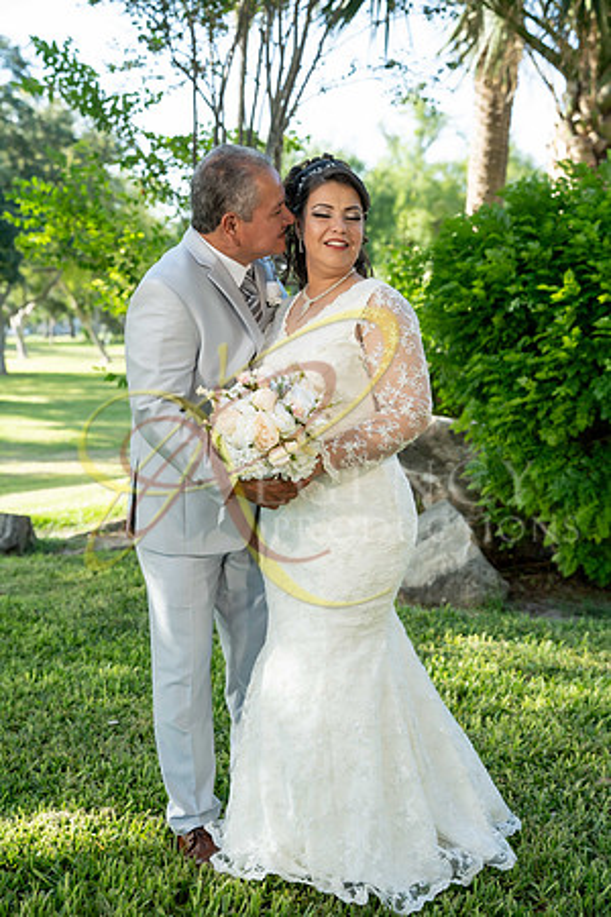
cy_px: 458
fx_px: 1247
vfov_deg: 40.3
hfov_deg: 27.5
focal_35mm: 49
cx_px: 306
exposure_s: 1/500
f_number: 4
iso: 500
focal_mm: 49
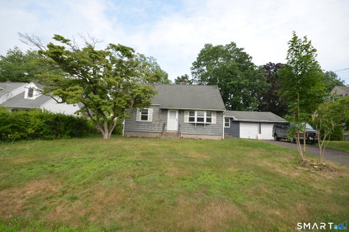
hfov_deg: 100.5
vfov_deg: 77.1
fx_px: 145
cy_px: 116
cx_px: 174
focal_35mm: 15
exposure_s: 1/250
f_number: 8
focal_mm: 10
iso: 200
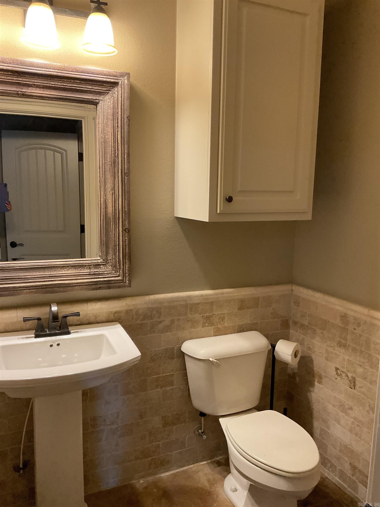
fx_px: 424
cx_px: 190
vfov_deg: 61.7
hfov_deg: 48.2
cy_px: 254
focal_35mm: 29
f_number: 1.8
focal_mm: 3
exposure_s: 1/60
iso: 200
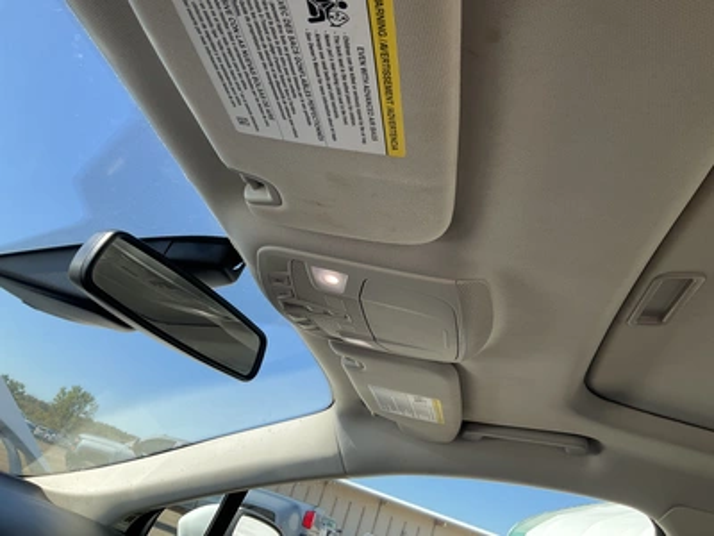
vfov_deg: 48.2
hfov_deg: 61.7
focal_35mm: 29
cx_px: 357
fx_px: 598
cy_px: 268
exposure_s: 1/435
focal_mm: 3
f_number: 1.8
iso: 25
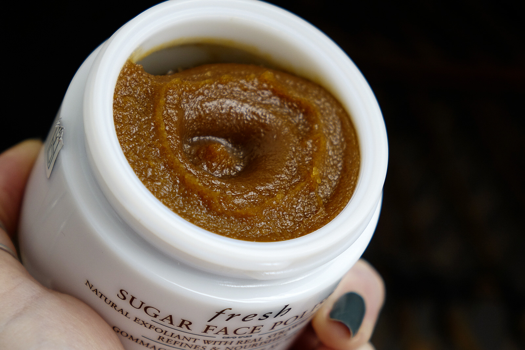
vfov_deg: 10.2
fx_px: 1969
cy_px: 175
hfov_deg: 15.2
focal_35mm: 135
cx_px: 262
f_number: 2.8
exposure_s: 1/100
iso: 160
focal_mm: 49.44
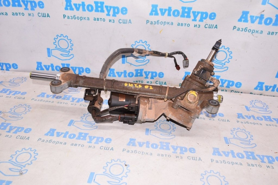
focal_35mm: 27
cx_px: 139
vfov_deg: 47.9
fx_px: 208
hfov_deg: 67.4
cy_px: 92
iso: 1600
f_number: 8
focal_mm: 18
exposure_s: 1/125
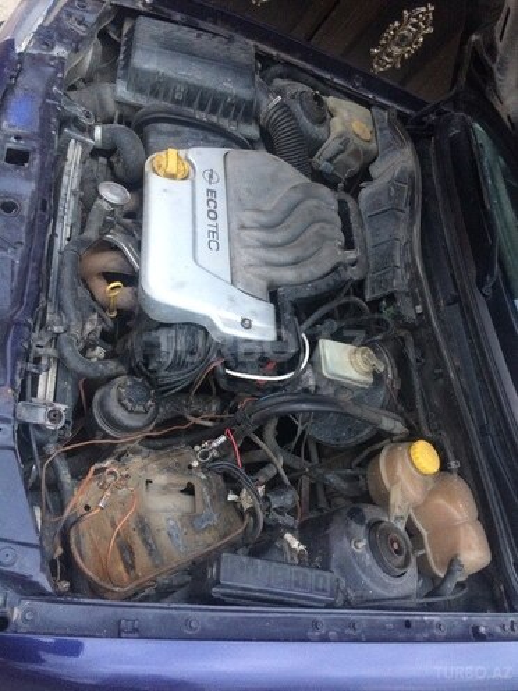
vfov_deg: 61.7
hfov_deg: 48.2
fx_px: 579
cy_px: 346
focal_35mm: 29
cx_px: 259
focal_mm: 4.15
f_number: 2.2
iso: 320
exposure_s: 1/20
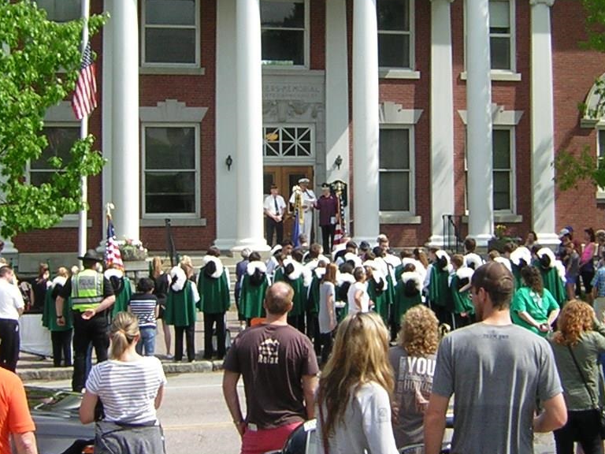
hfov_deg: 25.9
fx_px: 1311
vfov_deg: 19.6
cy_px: 176
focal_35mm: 75
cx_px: 371
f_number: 5.2
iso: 50
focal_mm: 4.7
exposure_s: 1/240
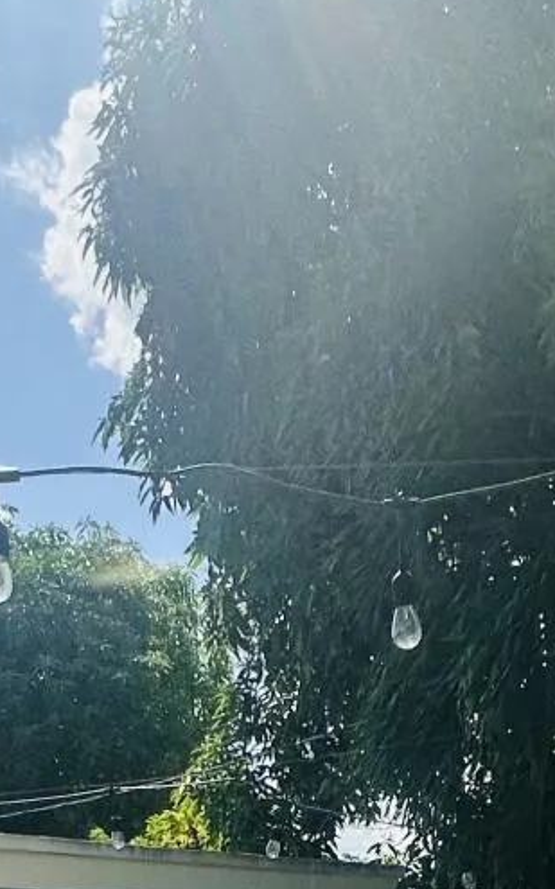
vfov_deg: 25.0
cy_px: 1369
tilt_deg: -12.4
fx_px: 1453
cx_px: 295
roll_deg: +2.4
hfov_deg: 21.6
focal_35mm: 60
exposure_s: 1/2882
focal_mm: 2.22
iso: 50
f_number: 2.2
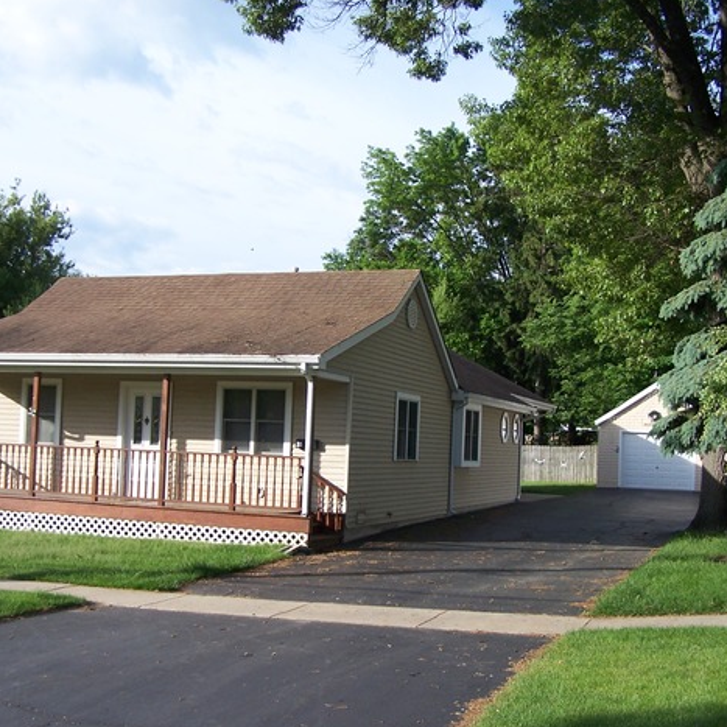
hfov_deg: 36.8
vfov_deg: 36.8
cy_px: 366
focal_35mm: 46
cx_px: 371
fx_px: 1093
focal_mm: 6.3
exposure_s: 1/640
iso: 80
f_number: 2.8
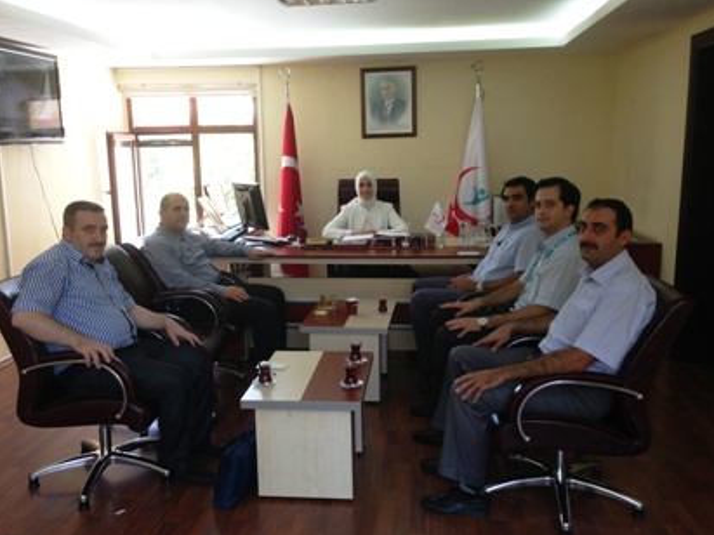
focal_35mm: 36
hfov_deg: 51.3
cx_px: 332
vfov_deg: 39.6
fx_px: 742
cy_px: 264
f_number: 2.4
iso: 80
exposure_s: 1/50
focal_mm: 4.13
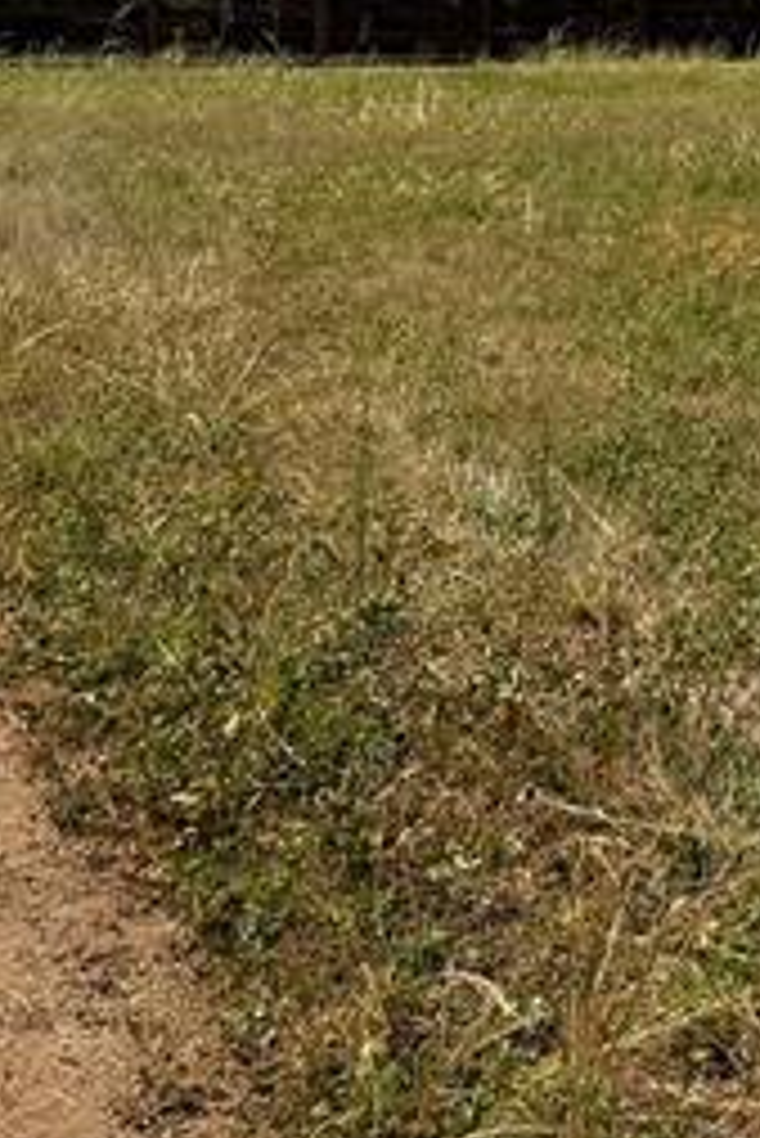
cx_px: 1142
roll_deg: +0.0
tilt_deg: +2.8
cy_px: -13
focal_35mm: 101
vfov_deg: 19.6
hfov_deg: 12.9
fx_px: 3194
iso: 80
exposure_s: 1/6711
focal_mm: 6.76
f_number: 1.78
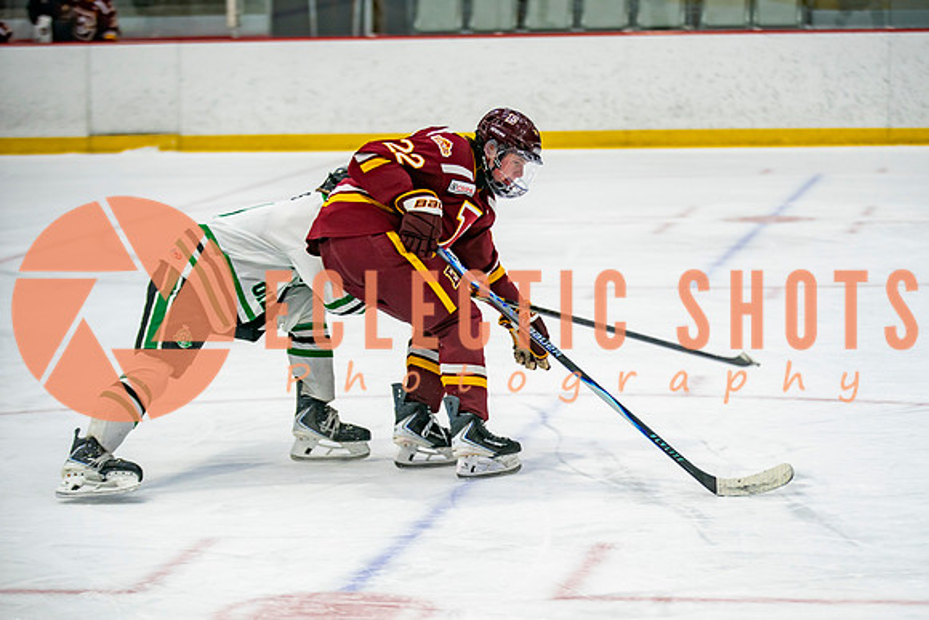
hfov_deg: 16.8
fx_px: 3154
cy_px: 359
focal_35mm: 122
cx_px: 526
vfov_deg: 11.2
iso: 1000
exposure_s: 1/640
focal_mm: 105
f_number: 2.8
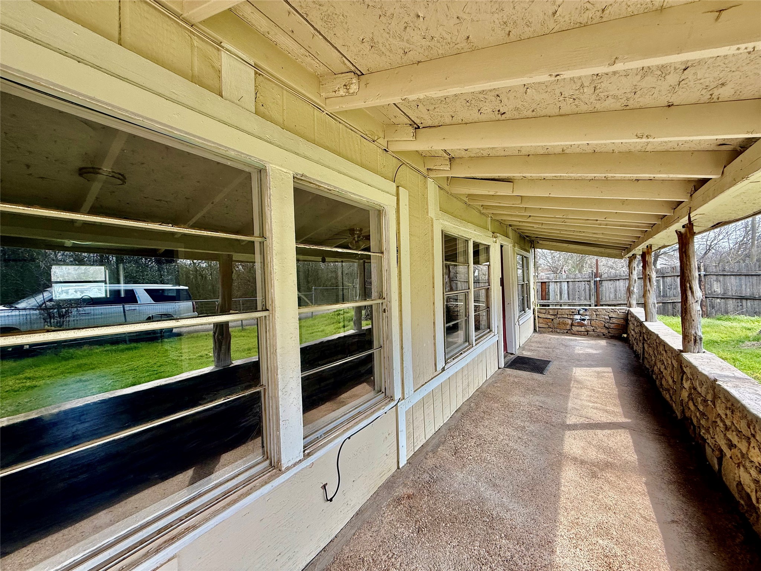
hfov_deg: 102.1
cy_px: 286
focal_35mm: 14
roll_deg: +2.0
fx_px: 308
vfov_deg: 85.7
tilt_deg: +0.6
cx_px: 380
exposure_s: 1/256
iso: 50
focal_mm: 2.22
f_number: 2.2
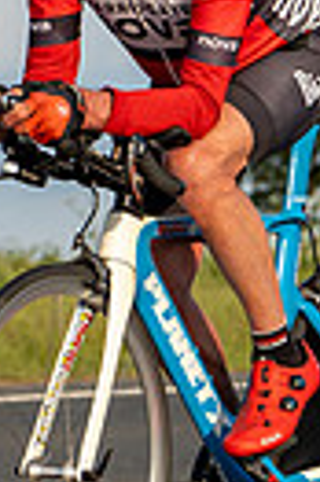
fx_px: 5106
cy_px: 135
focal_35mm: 382
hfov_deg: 3.6
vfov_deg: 5.4
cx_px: 132
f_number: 4
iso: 125
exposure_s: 1/640
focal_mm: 74
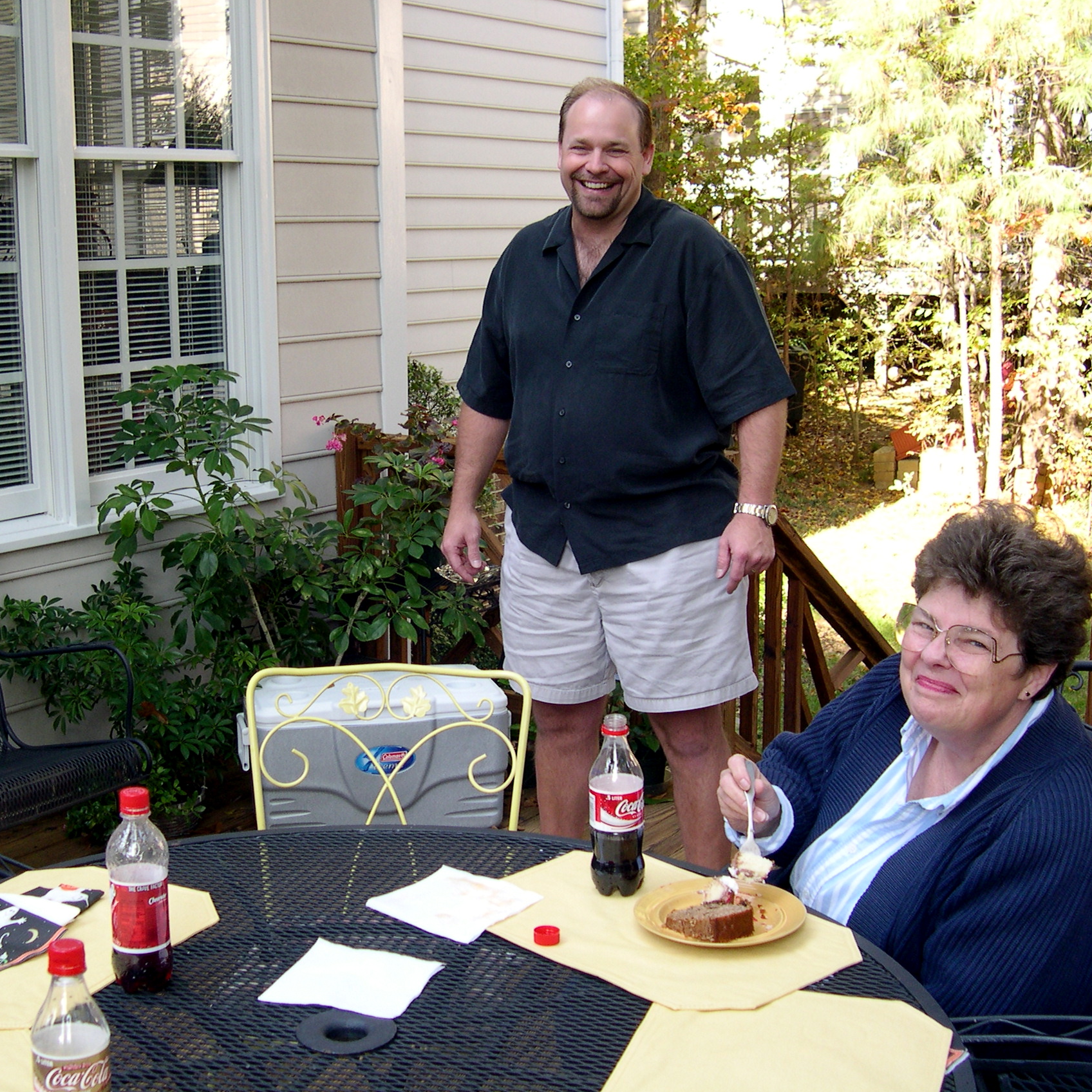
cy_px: 545
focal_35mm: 45
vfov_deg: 37.6
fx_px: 1606
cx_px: 387
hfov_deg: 37.2
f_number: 2.8
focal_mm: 8
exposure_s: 1/83.1
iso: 100
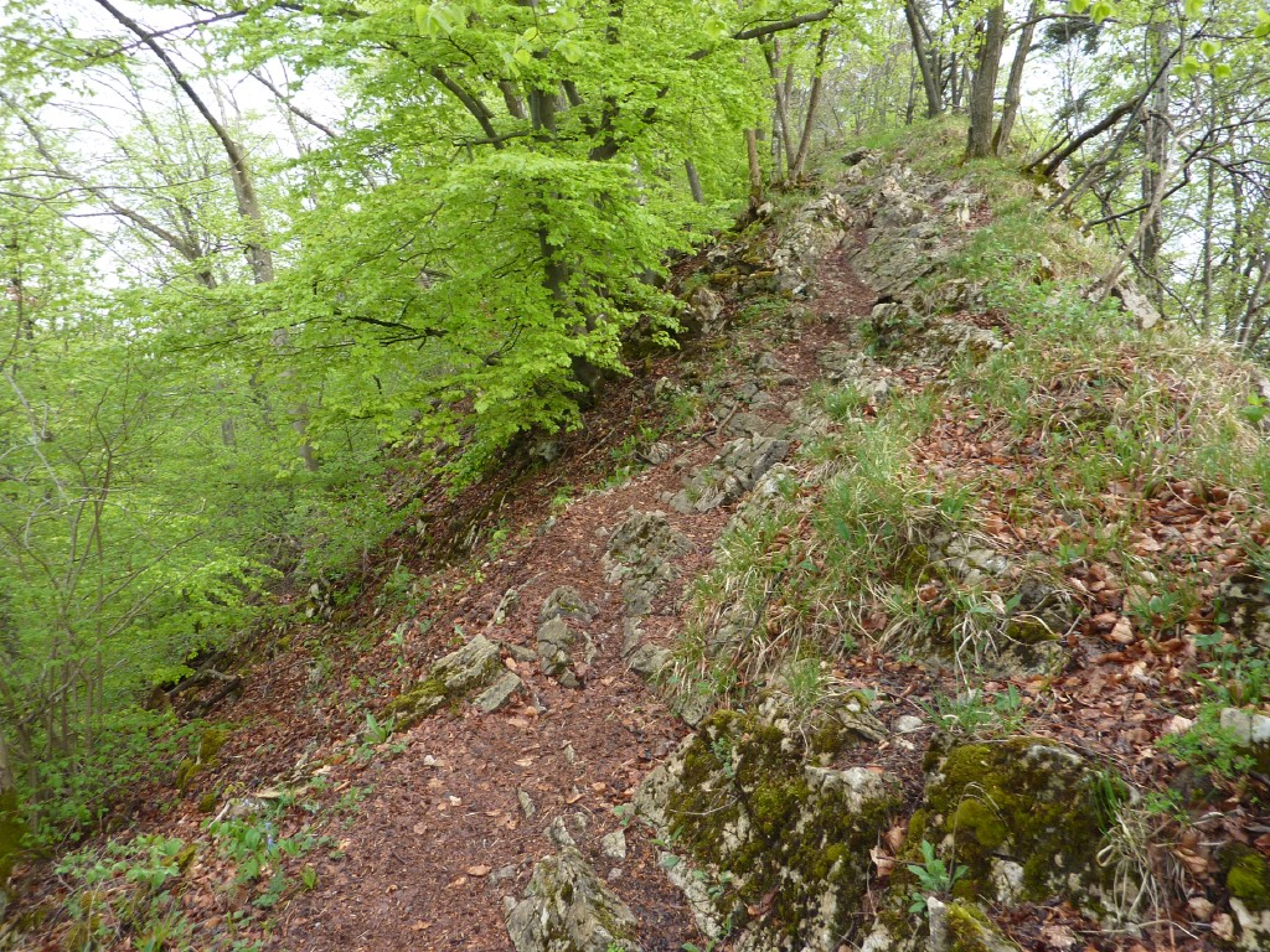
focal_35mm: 25
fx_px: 917
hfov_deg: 69.4
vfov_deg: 54.9
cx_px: 635
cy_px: 476
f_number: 3.3
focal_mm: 4.1
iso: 125
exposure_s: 1/30
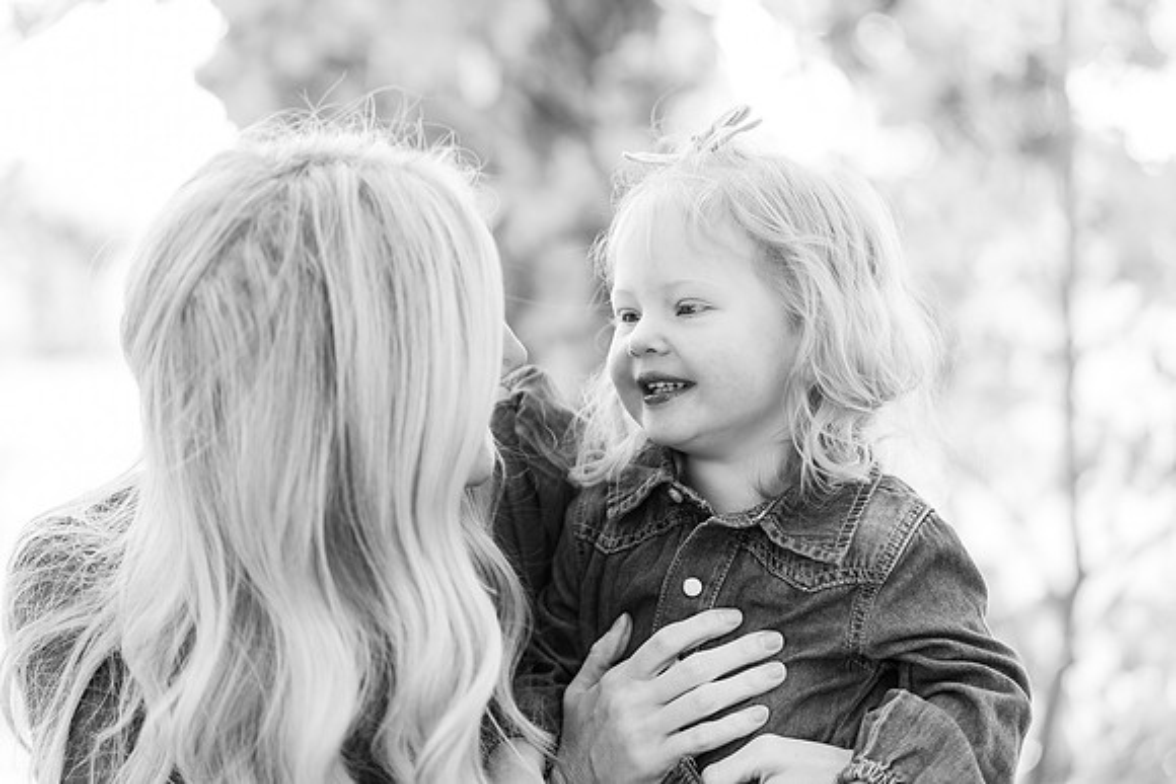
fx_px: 3071
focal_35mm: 94
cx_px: 588
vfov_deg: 14.6
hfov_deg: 21.7
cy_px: 392
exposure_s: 1/320
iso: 500
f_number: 2.8
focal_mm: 94
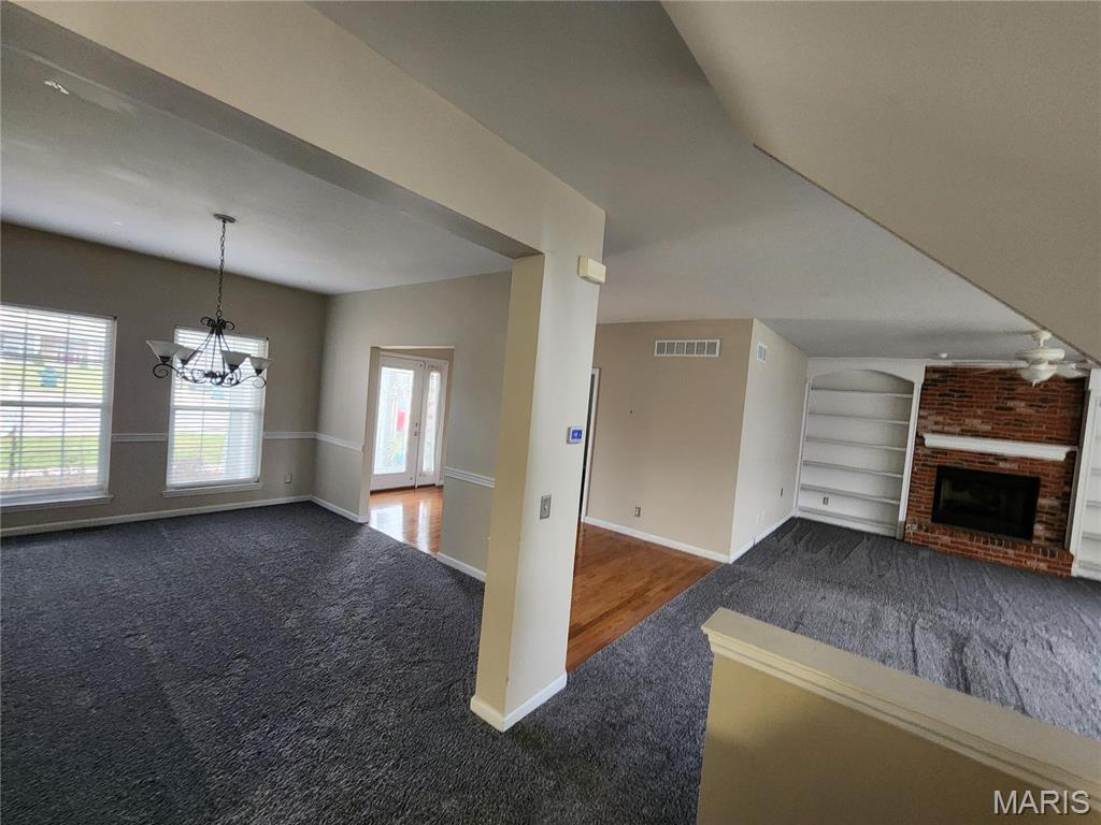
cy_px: 412
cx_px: 550
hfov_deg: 106.2
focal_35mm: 13
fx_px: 413
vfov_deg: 89.9
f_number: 2.2
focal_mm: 2.2
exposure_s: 1/30
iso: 320
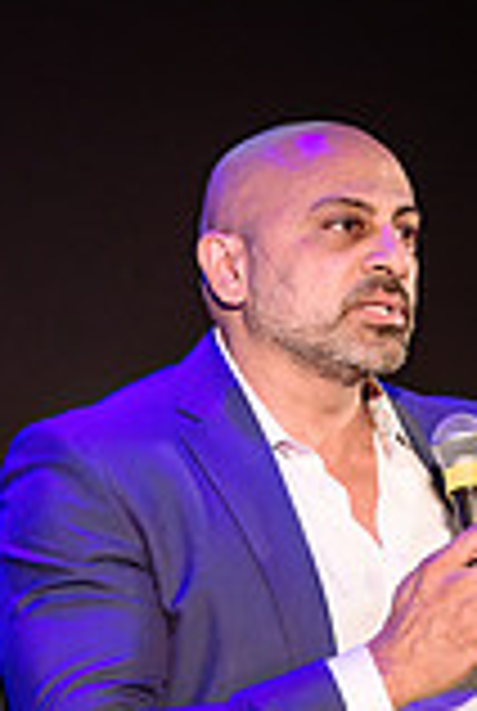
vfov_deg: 2.8
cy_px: 862
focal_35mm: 733
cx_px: 148
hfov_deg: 1.9
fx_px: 14504
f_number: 2.8
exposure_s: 1/200
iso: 1250
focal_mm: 200
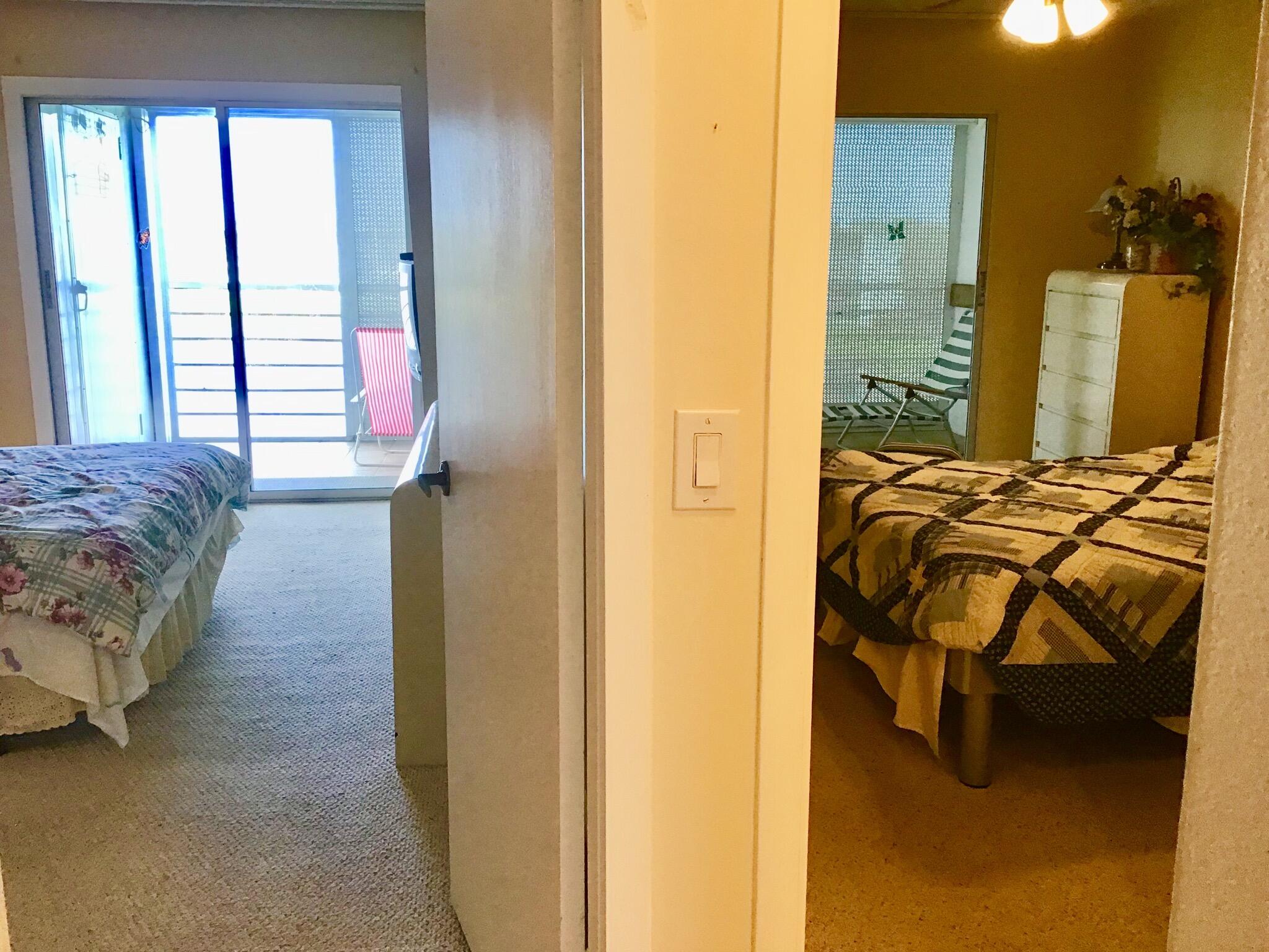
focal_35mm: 31
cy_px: 476
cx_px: 634
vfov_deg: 45.4
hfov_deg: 58.4
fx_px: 1136
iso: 40
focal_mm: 3.3
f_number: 2.4
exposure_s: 1/30
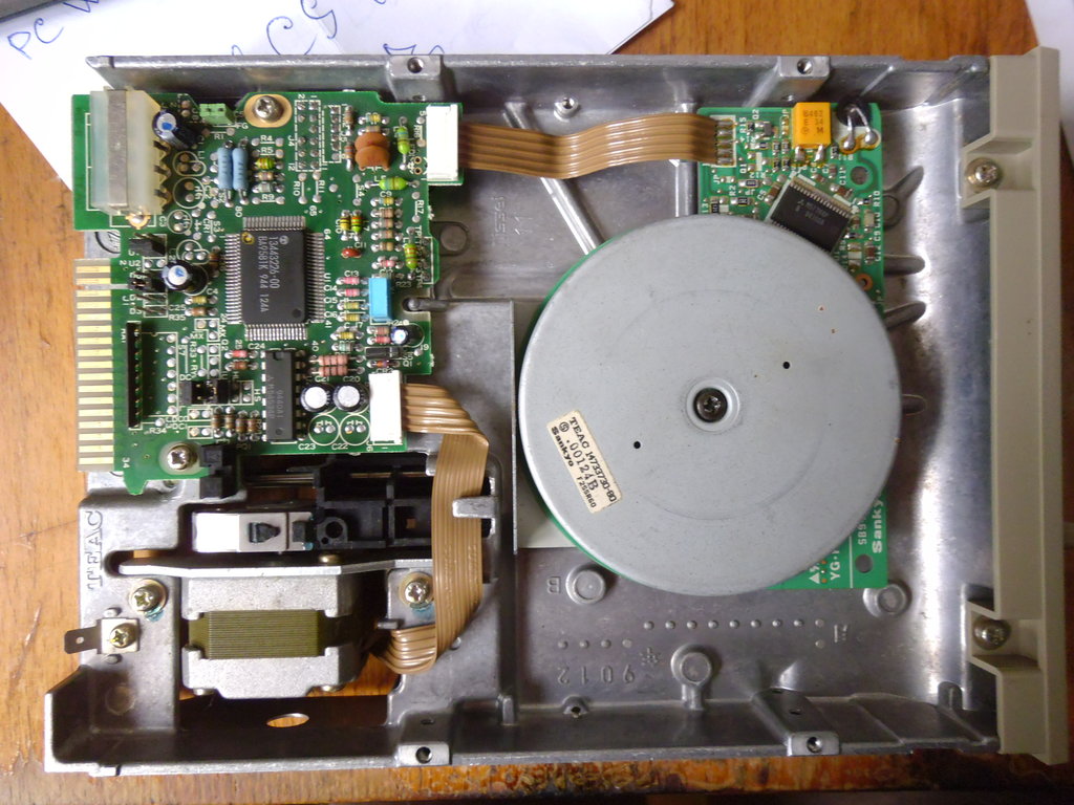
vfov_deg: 53.1
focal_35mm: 26
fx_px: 807
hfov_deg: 67.3
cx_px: 537
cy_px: 402
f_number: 2.8
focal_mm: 4.7
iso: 200
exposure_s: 1/60
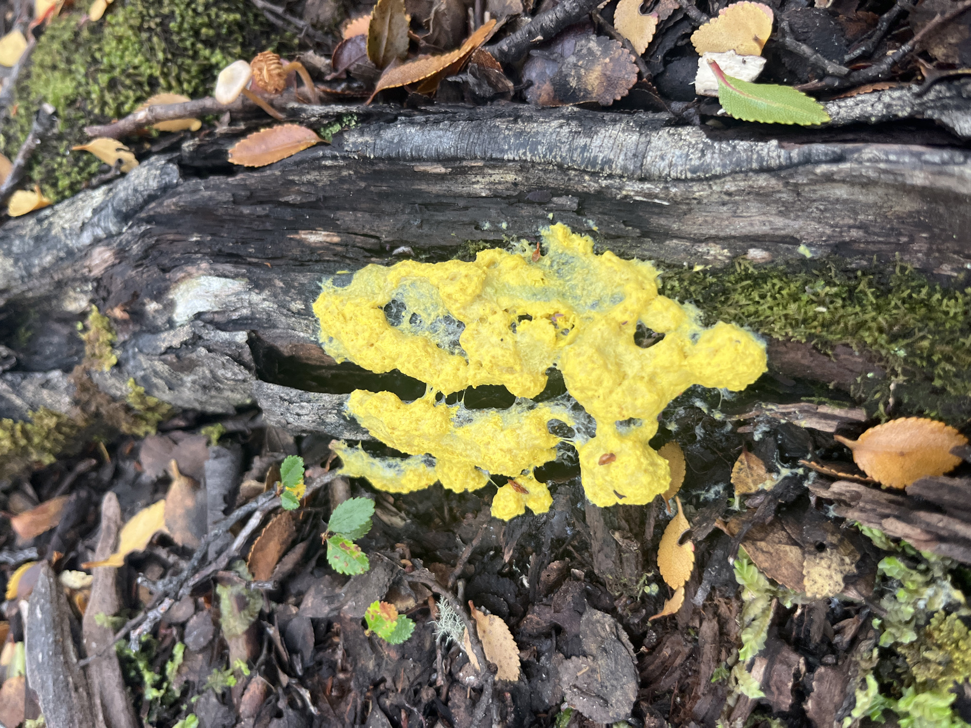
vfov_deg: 53.1
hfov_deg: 67.3
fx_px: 729
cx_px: 486
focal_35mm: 26
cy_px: 364
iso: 125
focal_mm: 5.1
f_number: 1.6
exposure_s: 1/104
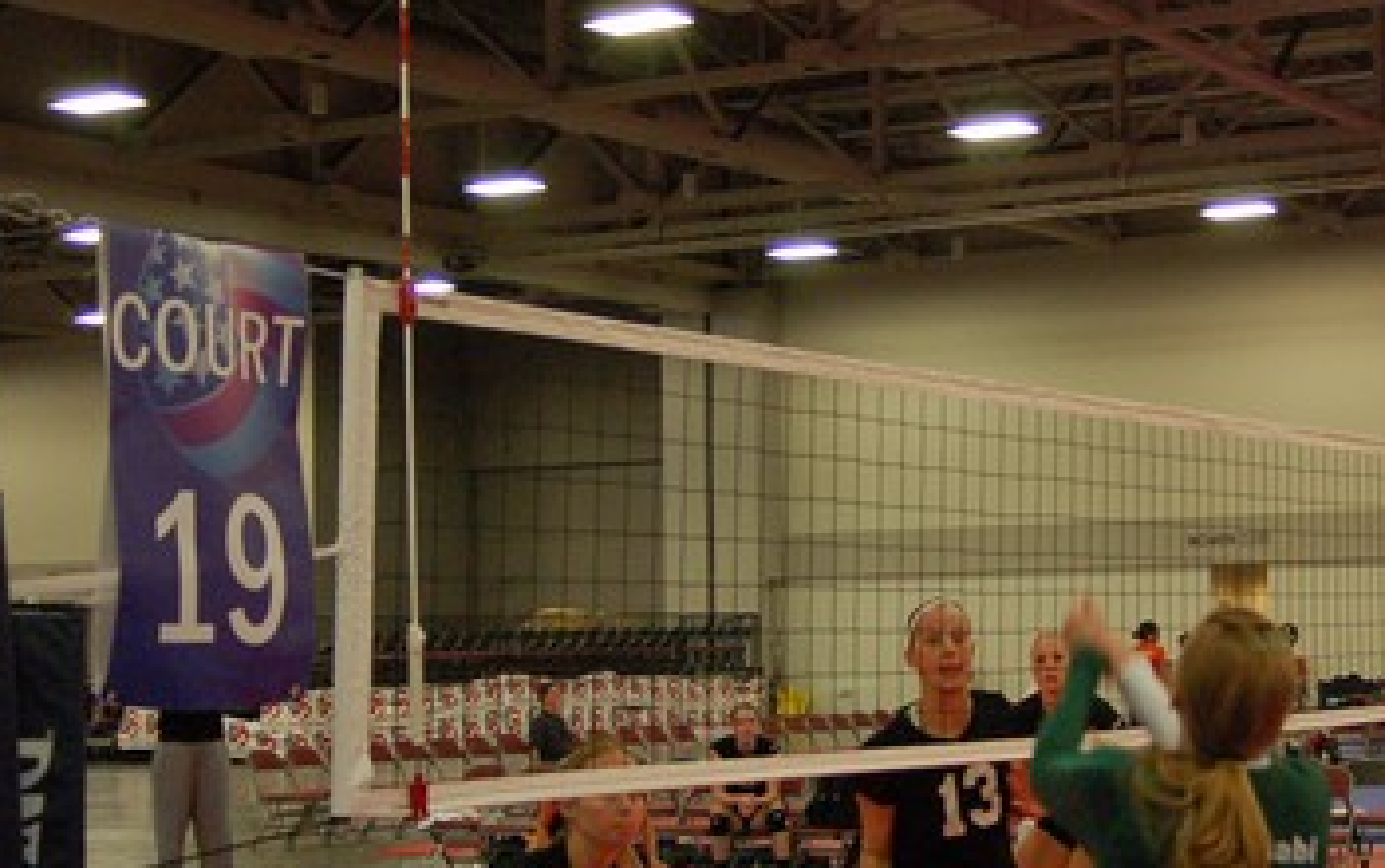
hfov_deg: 27.8
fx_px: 2758
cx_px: 1042
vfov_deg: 17.9
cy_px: 458
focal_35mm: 73
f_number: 3.3
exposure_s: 1/320
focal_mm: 28
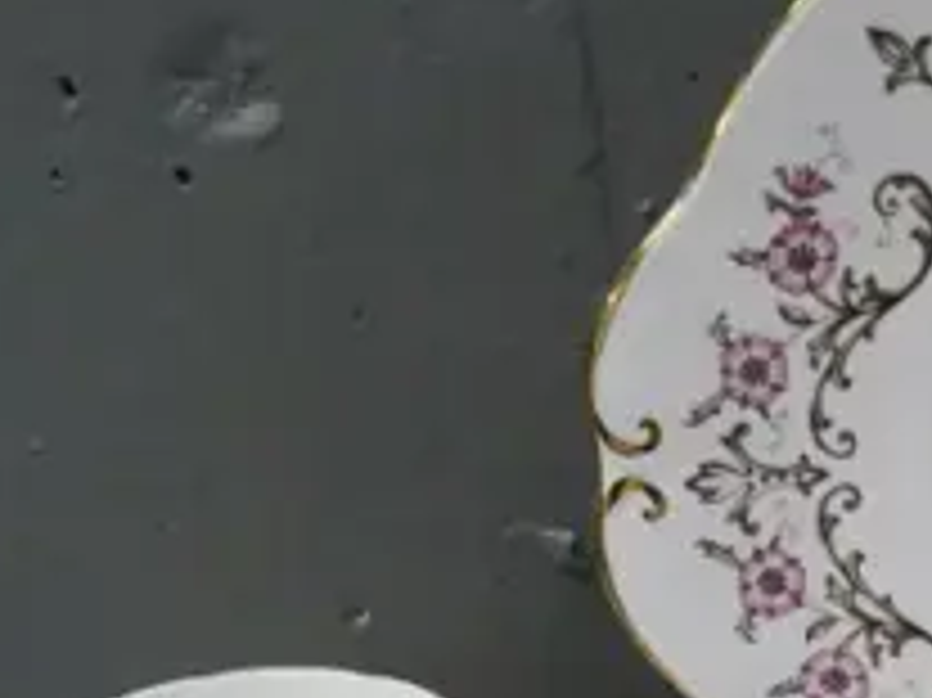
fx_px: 3202
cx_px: 1328
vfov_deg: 11.3
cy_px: 1364
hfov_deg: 15.5
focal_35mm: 119
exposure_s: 1/250
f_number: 5.6
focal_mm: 12
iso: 3200
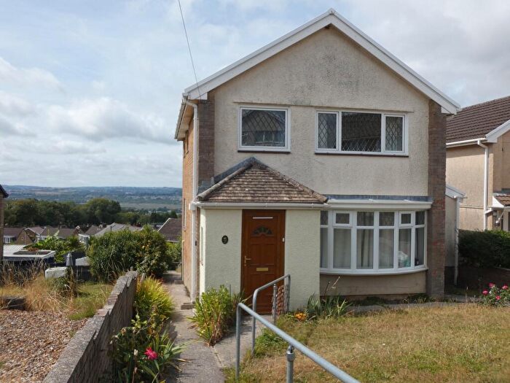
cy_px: 192
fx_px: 442
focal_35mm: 30
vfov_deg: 46.8
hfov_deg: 60.0
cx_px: 255
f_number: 4
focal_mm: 5.3
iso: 80
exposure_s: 1/800
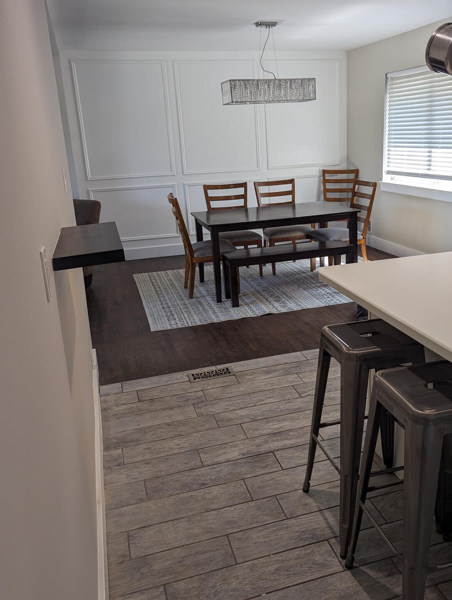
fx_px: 539
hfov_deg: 45.2
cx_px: 281
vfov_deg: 58.2
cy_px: 280
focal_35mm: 31
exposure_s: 1/93.7
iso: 72
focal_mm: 6.81
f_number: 1.85
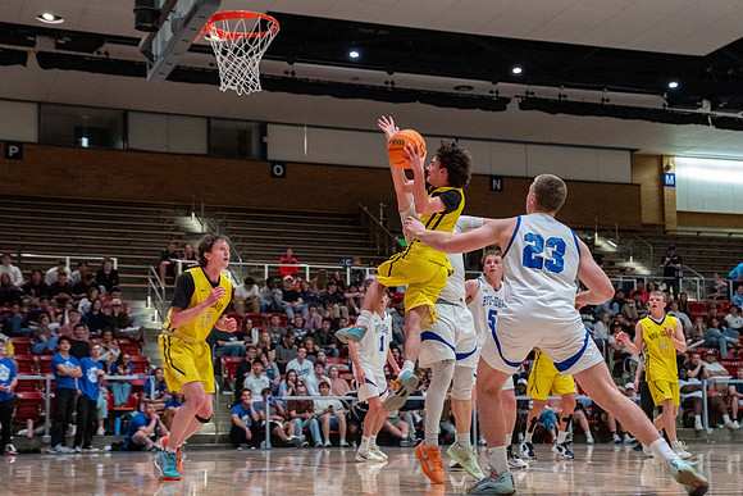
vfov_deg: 21.3
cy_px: 265
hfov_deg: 31.4
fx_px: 1321
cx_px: 371
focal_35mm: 64
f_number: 3.2
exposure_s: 1/500
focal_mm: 55
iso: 6400
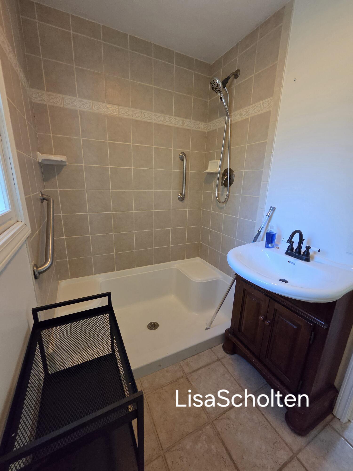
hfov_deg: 89.9
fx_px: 177
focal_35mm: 13
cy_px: 236
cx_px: 176
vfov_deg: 106.2
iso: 1000
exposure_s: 1/60.2
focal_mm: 2.2
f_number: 2.2
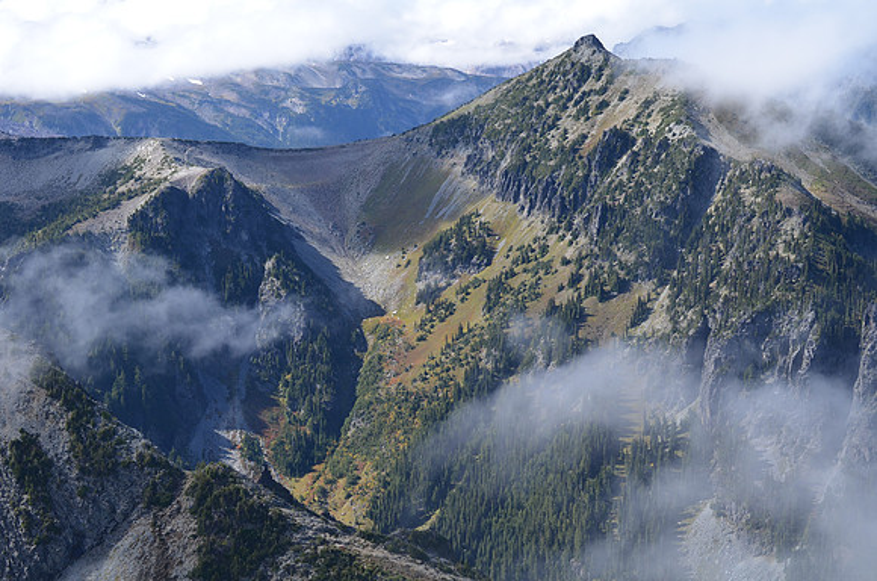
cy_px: 290
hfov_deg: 33.5
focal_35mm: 60
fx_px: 1458
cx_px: 438
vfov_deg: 22.5
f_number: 8
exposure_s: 1/250
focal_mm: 40
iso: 160
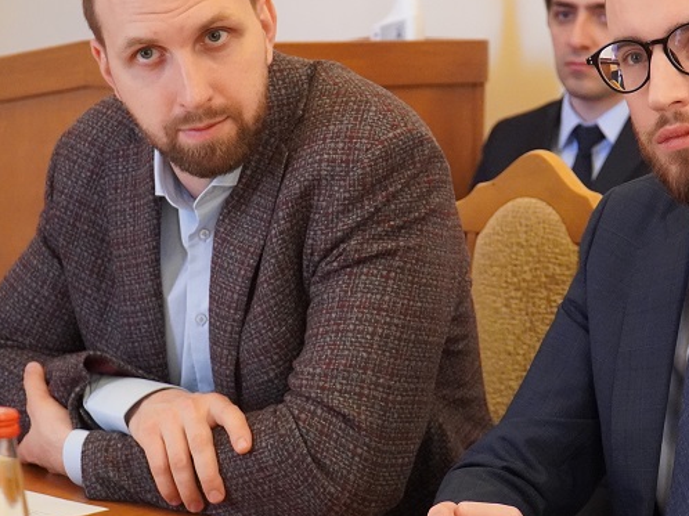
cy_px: 206
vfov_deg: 13.8
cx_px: 457
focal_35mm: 107
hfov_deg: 18.4
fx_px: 2126
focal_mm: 41
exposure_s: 1/160
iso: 4000
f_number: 4
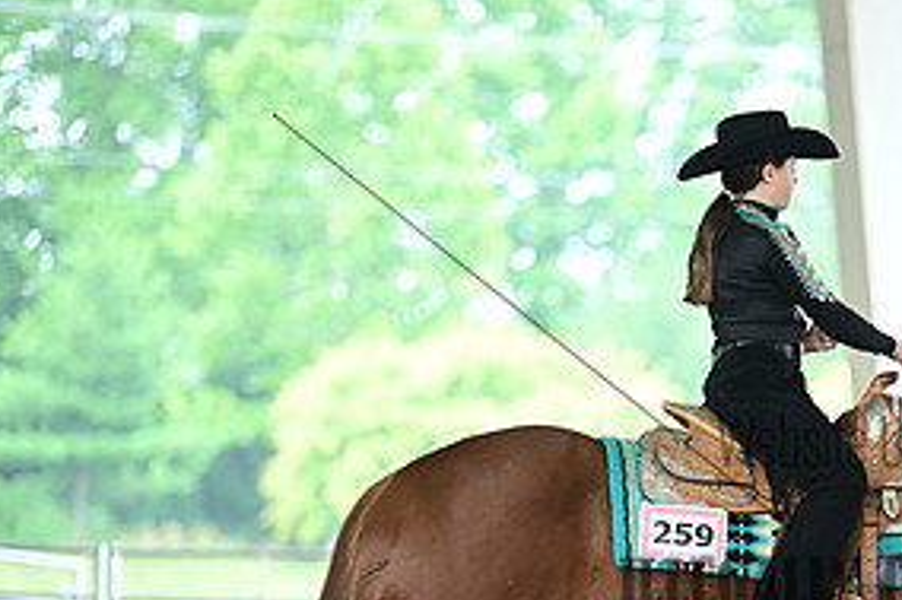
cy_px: 608
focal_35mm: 368
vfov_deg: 3.7
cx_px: 896
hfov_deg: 5.6
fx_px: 9215
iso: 500
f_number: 3.2
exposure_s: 1/325
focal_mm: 180
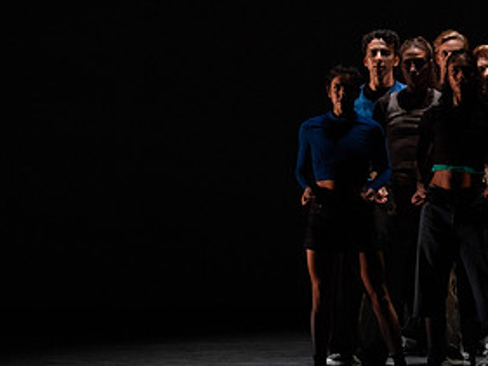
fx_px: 5599
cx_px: 481
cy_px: 79
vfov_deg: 3.7
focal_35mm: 397
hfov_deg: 5.0
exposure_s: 1/400
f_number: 5
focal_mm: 200
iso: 8000
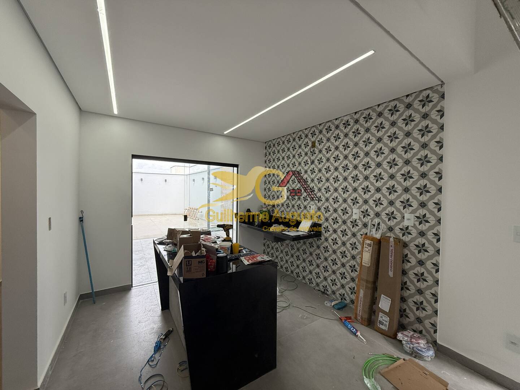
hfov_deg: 102.1
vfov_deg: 85.7
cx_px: 260
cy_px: 195
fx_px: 210
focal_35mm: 14
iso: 64
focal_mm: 2.22
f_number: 2.2
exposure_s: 1/198
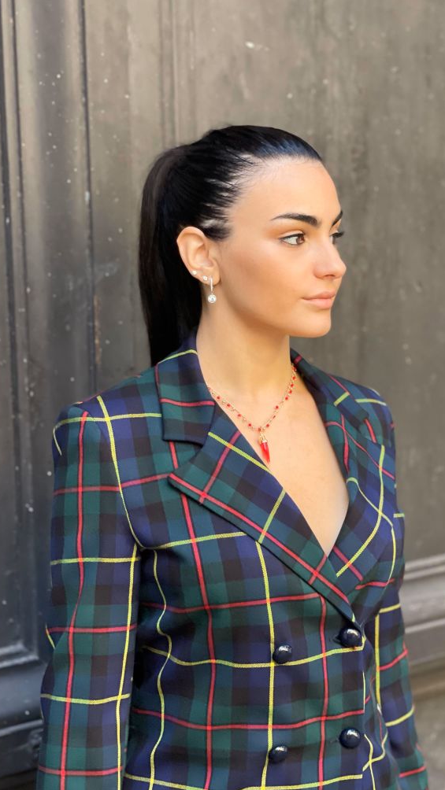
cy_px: 395
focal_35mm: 70
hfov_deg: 17.2
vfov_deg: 30.1
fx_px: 1468
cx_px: 274
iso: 160
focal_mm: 7.5
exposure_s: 1/121
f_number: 2.2
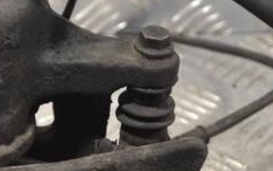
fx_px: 1311
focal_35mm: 176
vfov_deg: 7.4
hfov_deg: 11.6
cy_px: 143
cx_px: -52
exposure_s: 1/60
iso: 720
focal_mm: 45
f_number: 5.3
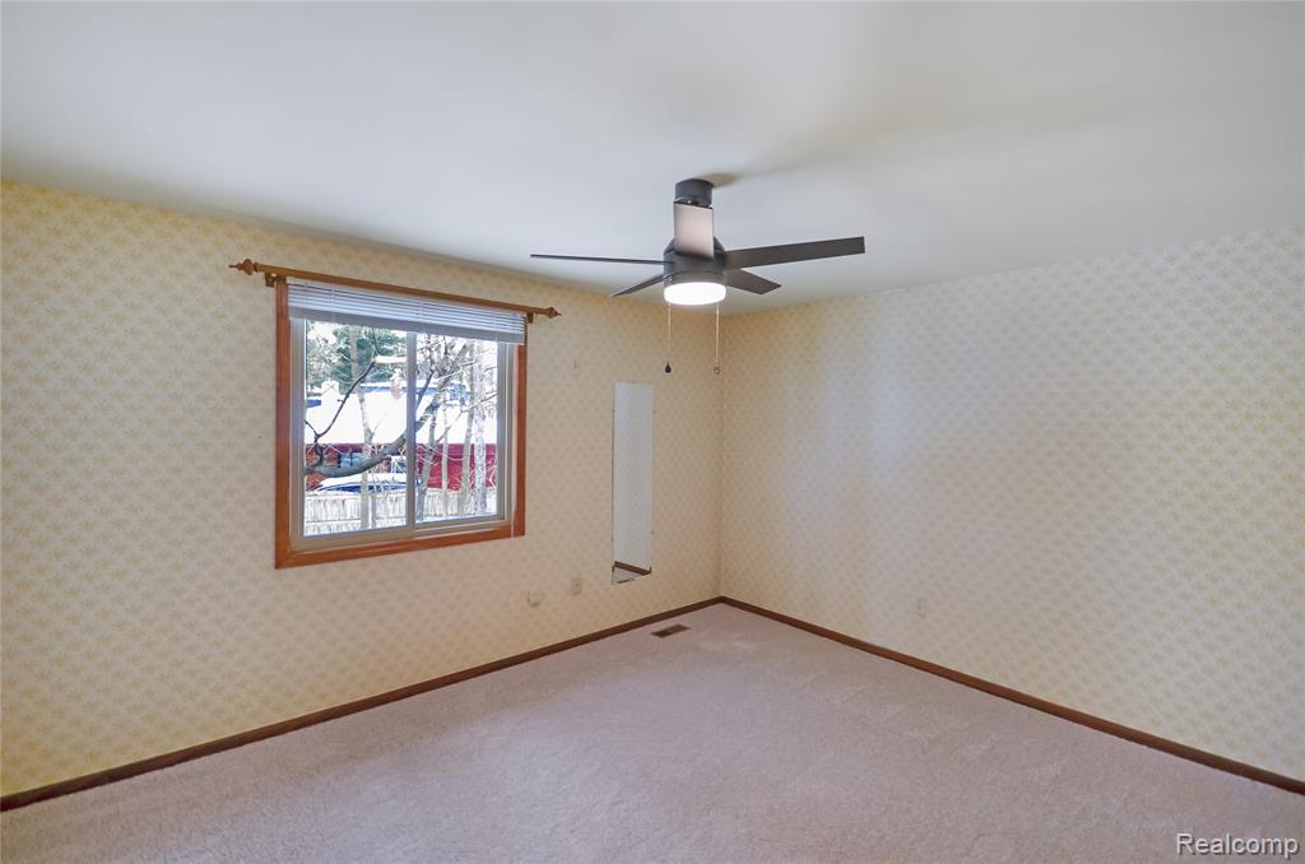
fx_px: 543
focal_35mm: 15
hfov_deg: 100.5
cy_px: 432
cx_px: 652
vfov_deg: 77.1
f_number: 4.5
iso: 400
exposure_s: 1/80
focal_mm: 10
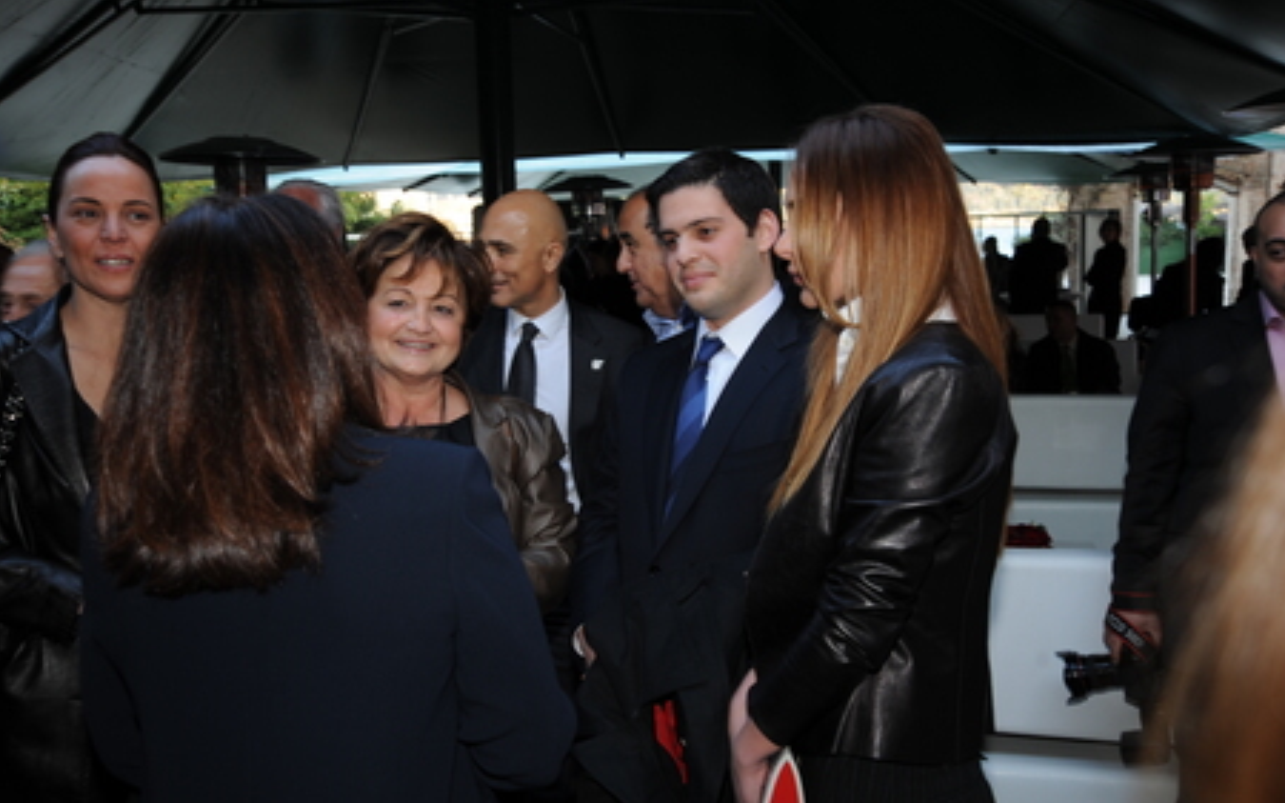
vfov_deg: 33.6
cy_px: 419
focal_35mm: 38
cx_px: 603
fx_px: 1330
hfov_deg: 51.5
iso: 400
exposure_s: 1/60
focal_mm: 35
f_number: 5.6
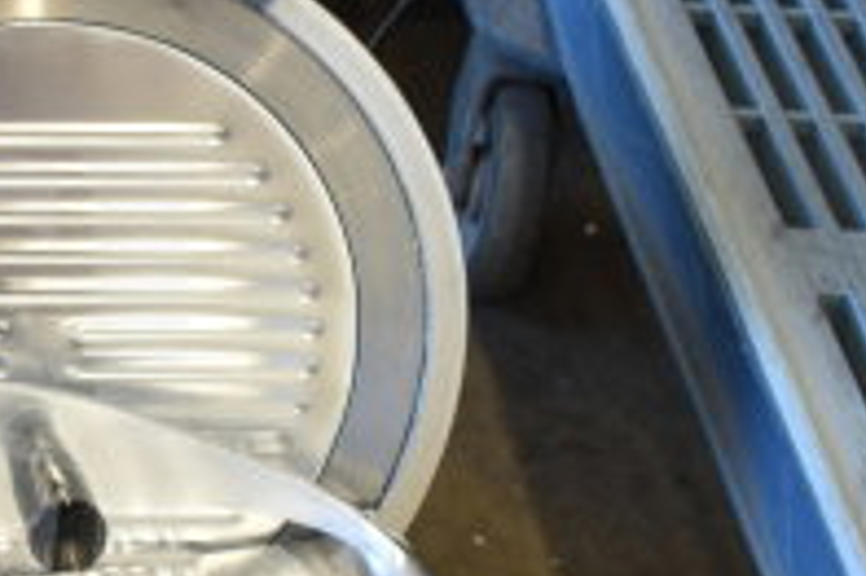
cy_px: 499
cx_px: -193
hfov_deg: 19.6
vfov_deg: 13.9
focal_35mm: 98
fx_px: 2345
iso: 280
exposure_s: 1/30
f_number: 3.8
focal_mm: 21
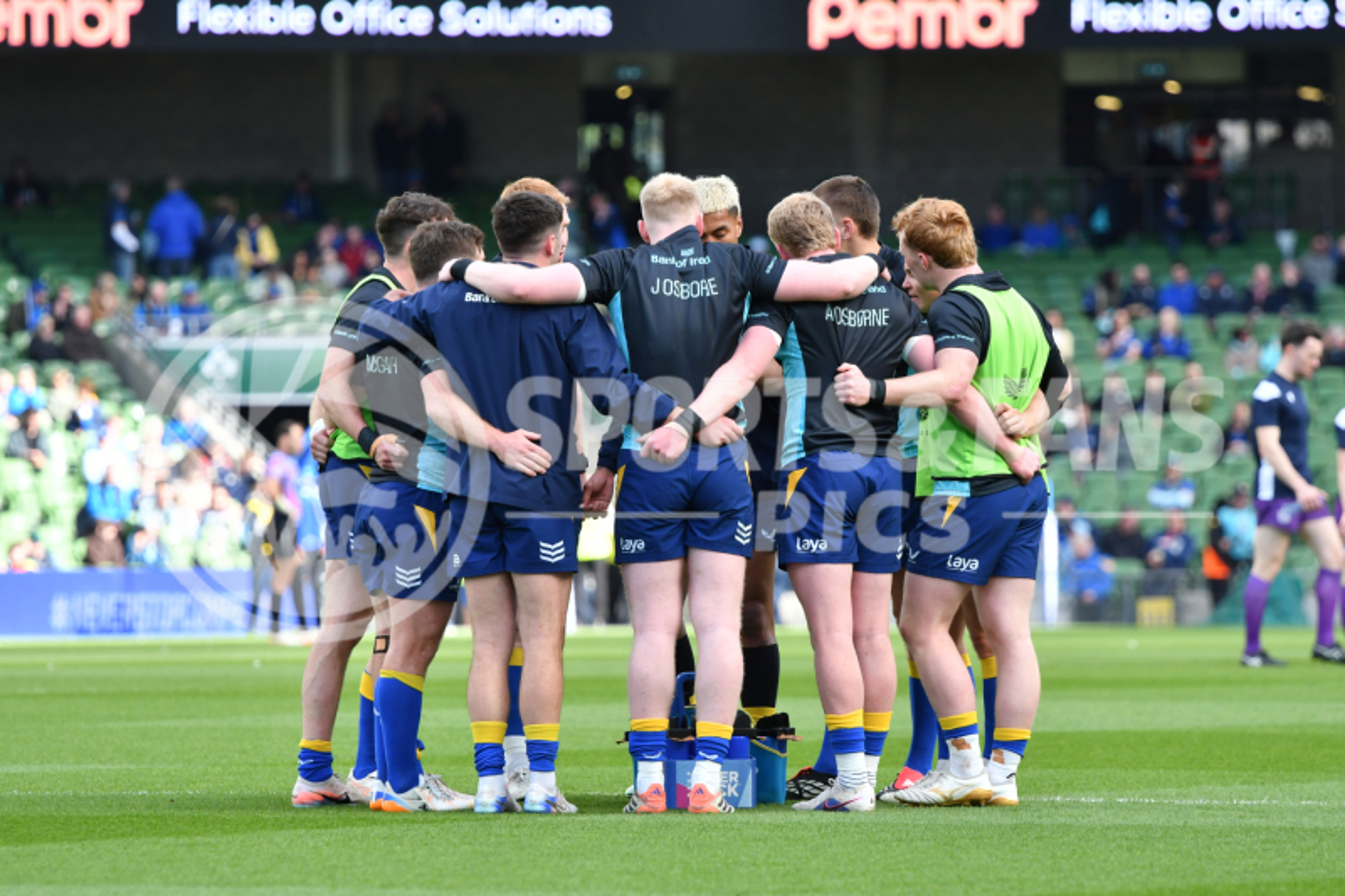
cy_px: 448
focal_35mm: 345
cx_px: 672
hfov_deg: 6.0
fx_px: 12886
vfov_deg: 4.0
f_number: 4
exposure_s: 1/1250
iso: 640
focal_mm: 230
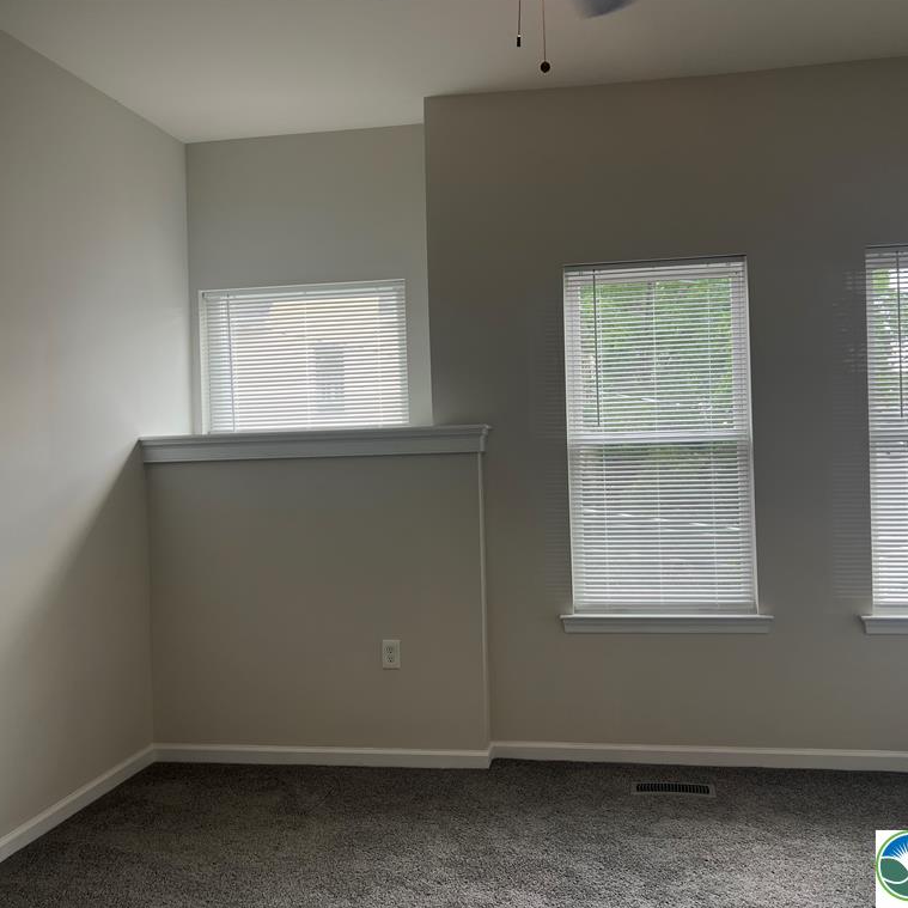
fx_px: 920
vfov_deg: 52.5
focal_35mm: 31
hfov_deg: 52.4
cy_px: 451
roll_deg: +1.6
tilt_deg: -1.1
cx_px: 507
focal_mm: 5.7
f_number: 1.5
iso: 40
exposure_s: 1/120
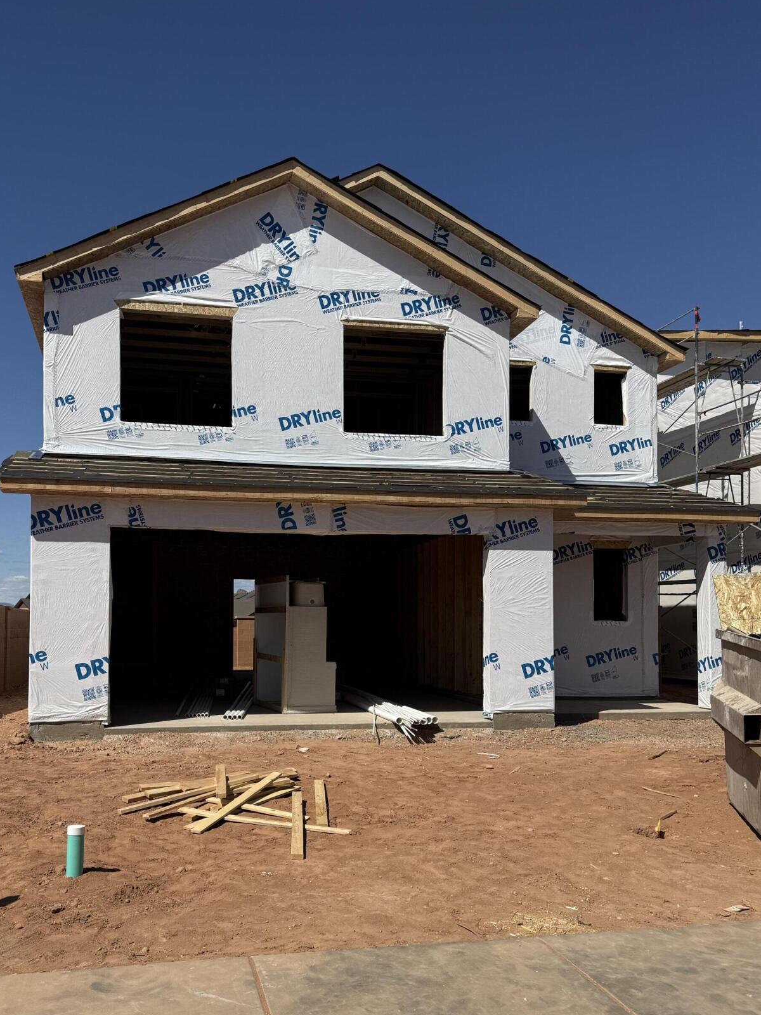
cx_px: 309
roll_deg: +0.2
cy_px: 597
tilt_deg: +2.5
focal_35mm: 30
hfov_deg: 46.6
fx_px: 879
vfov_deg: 59.6
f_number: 1.78
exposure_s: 1/9091
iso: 80
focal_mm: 6.76
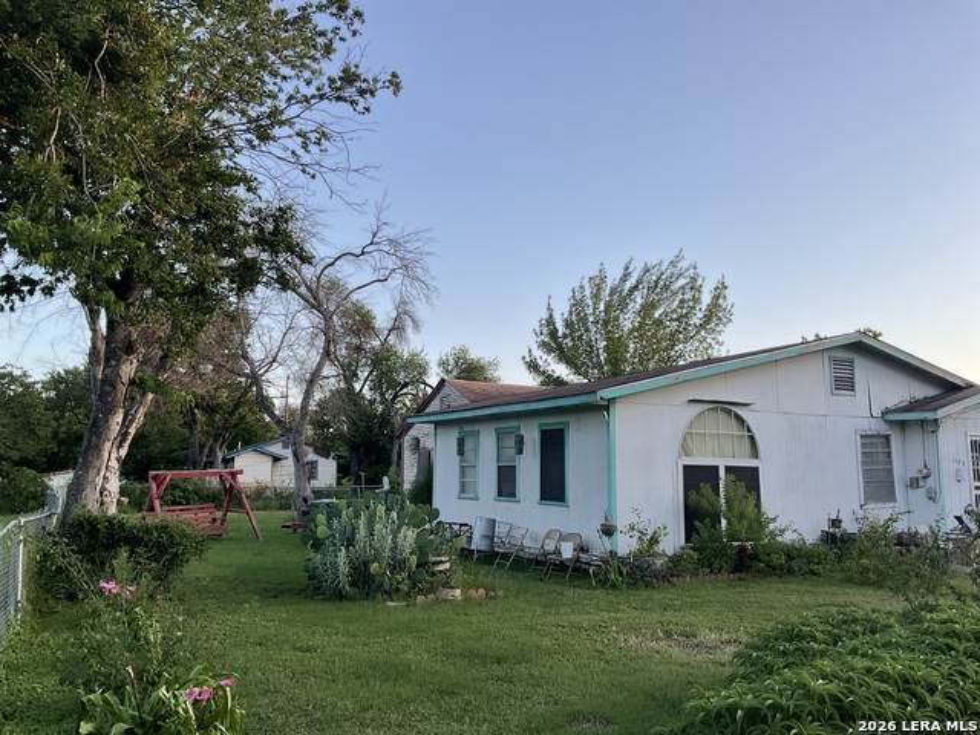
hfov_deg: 61.7
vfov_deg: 48.2
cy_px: 368
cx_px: 490
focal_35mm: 29
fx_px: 821
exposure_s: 1/322
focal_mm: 3
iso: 16
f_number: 1.8
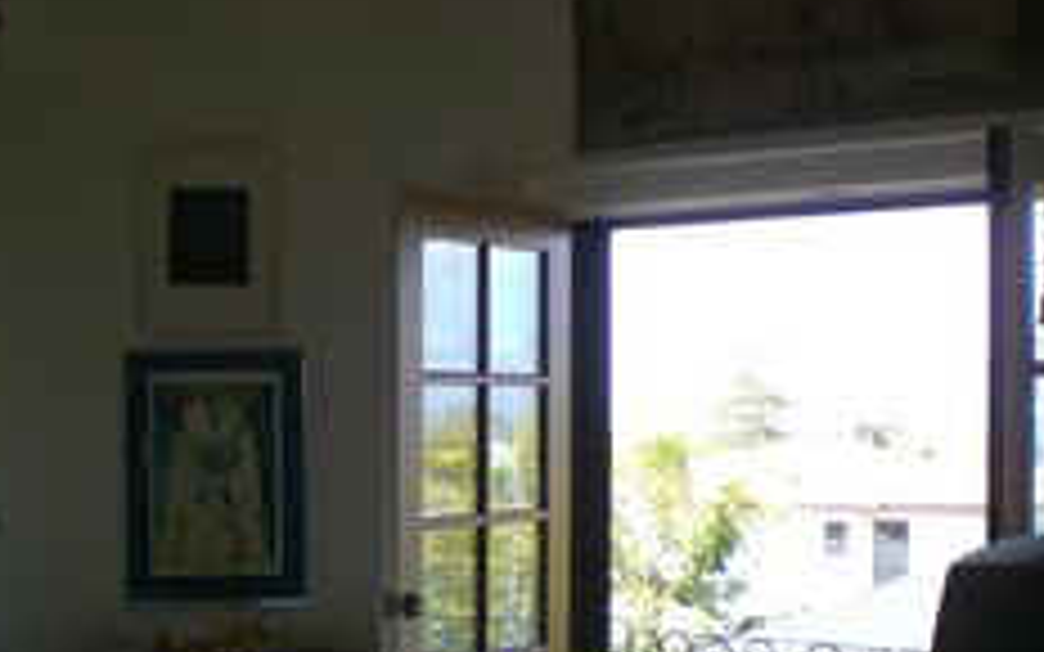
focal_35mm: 64
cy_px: 441
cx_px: 333
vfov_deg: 20.2
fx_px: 1821
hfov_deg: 31.7
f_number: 3.1
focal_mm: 6.3
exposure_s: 1/80
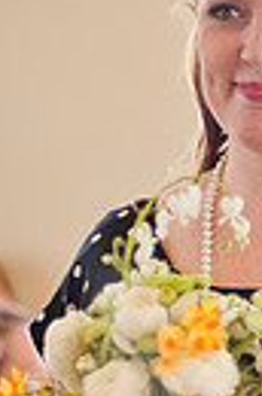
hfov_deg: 7.9
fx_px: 1899
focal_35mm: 173
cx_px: 254
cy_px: 347
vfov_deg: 11.8
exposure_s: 1/320
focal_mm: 50
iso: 200
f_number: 1.4
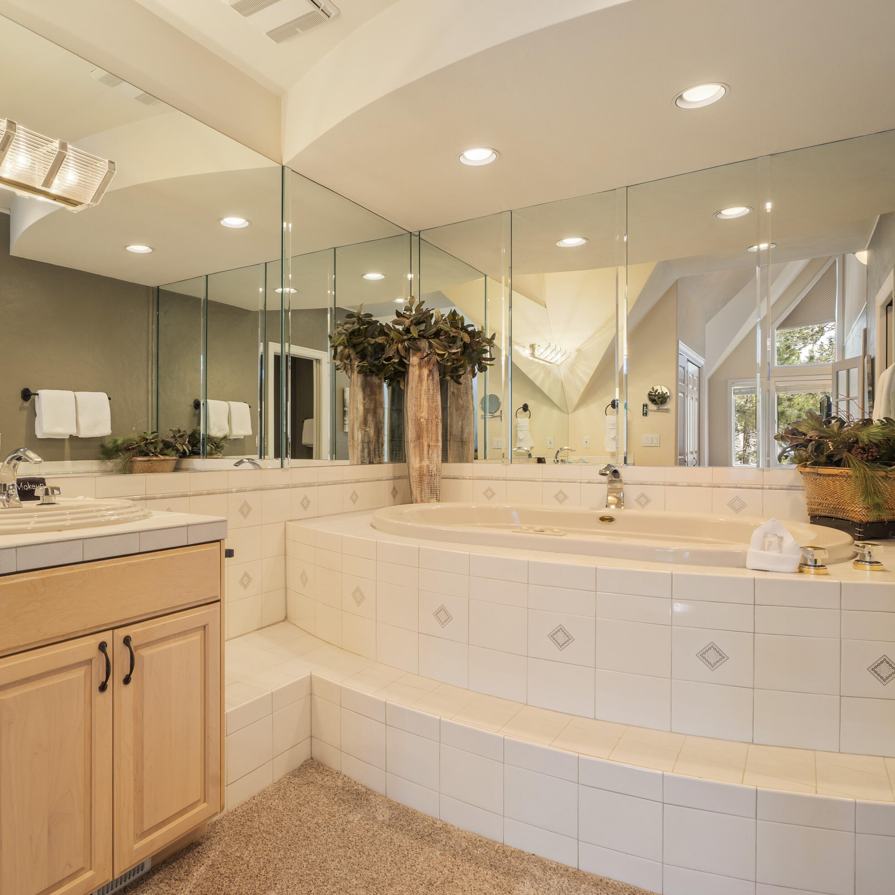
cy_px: 448
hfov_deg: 68.4
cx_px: 362
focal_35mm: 22
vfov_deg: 69.0
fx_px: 651
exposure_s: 1/1.67
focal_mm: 17.2
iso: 400
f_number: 9
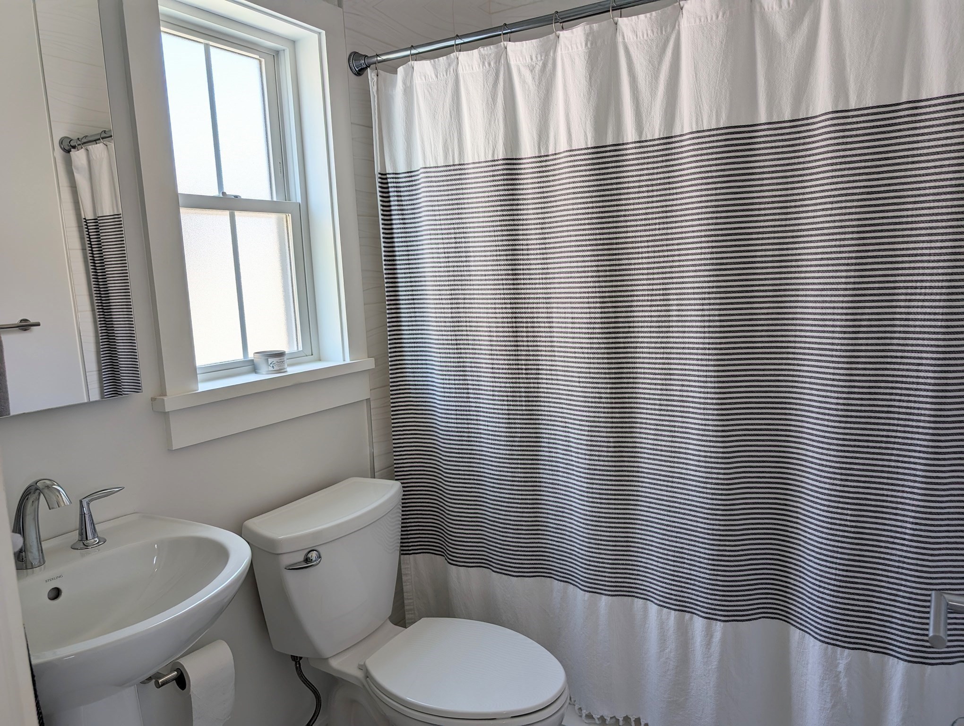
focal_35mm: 24
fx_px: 669
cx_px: 482
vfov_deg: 56.9
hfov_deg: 71.5
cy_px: 363
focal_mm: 6.9
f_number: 1.68
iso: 23
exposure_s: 1/147
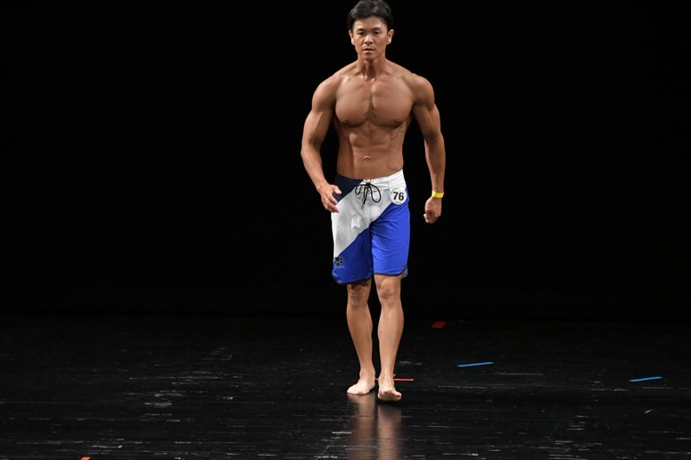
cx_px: 346
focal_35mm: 315
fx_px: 6043
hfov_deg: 6.5
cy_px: 230
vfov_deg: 4.4
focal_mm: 210
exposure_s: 1/400
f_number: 5.6
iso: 3200
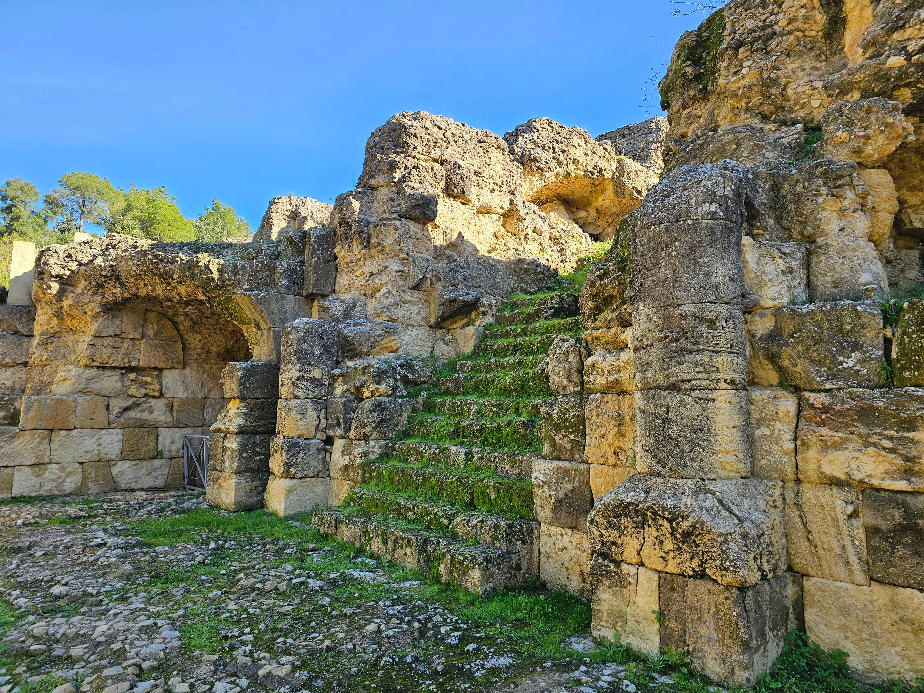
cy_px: 346
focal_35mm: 23
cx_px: 462
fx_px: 614
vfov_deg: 58.9
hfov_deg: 73.9
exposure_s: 1/180
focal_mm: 6.3
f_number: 1.7
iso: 12
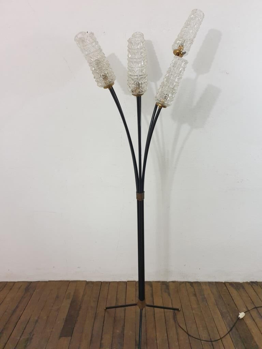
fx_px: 262
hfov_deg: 53.1
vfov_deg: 67.3
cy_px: 174
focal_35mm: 26
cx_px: 131
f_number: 1.5
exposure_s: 1/33
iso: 320
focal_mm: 4.3
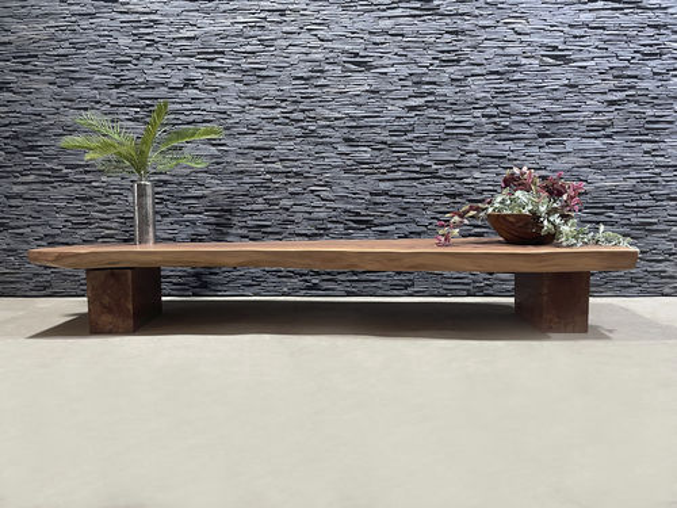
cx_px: 338
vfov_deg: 53.1
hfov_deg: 67.3
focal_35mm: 26
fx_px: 508
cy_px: 254
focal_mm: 4.2
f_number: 1.6
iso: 200
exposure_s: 1/50
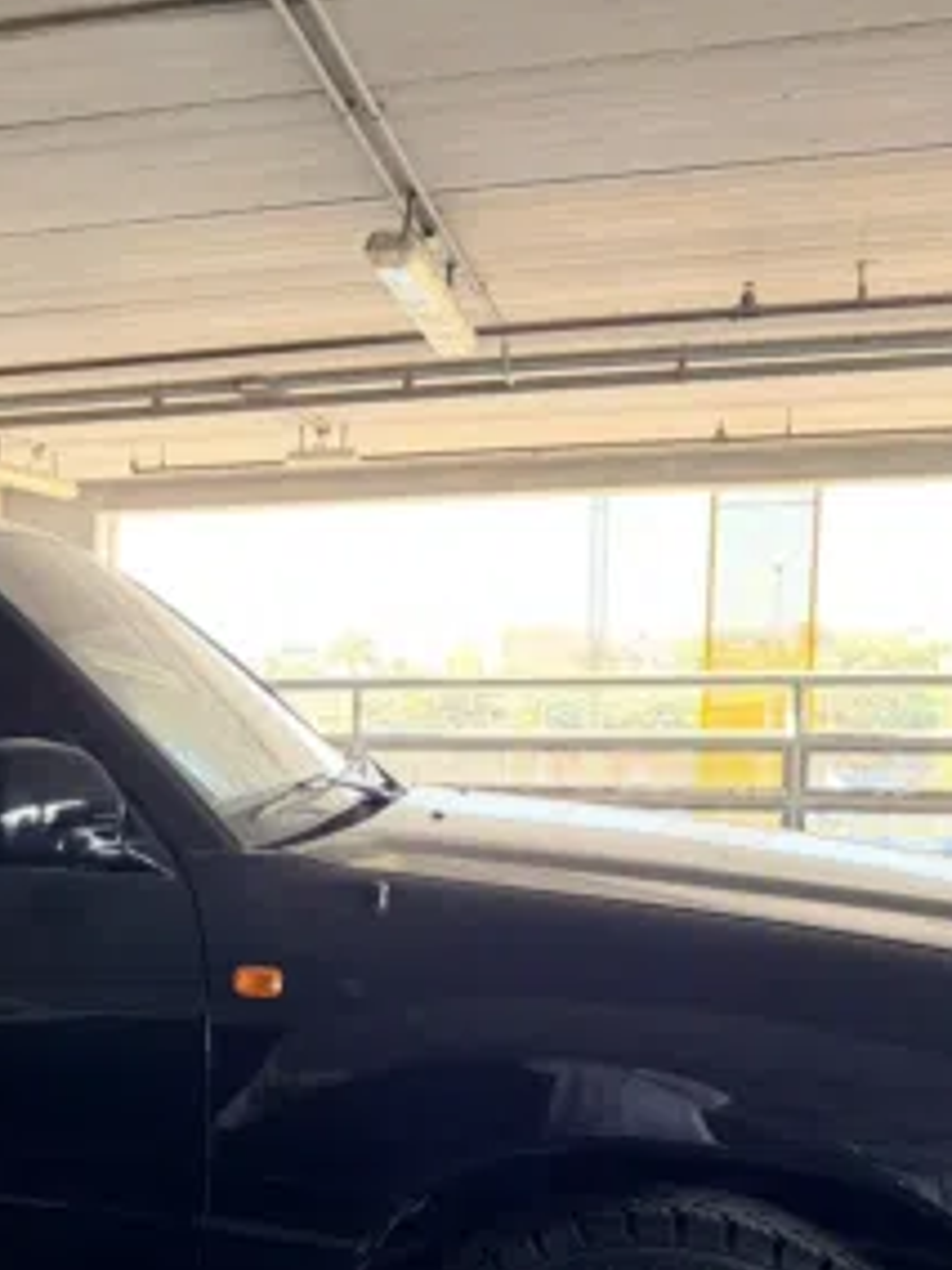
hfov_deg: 24.9
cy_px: 890
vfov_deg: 35.0
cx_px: -130
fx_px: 1980
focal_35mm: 54
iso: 200
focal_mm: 6.76
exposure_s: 1/60
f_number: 1.78
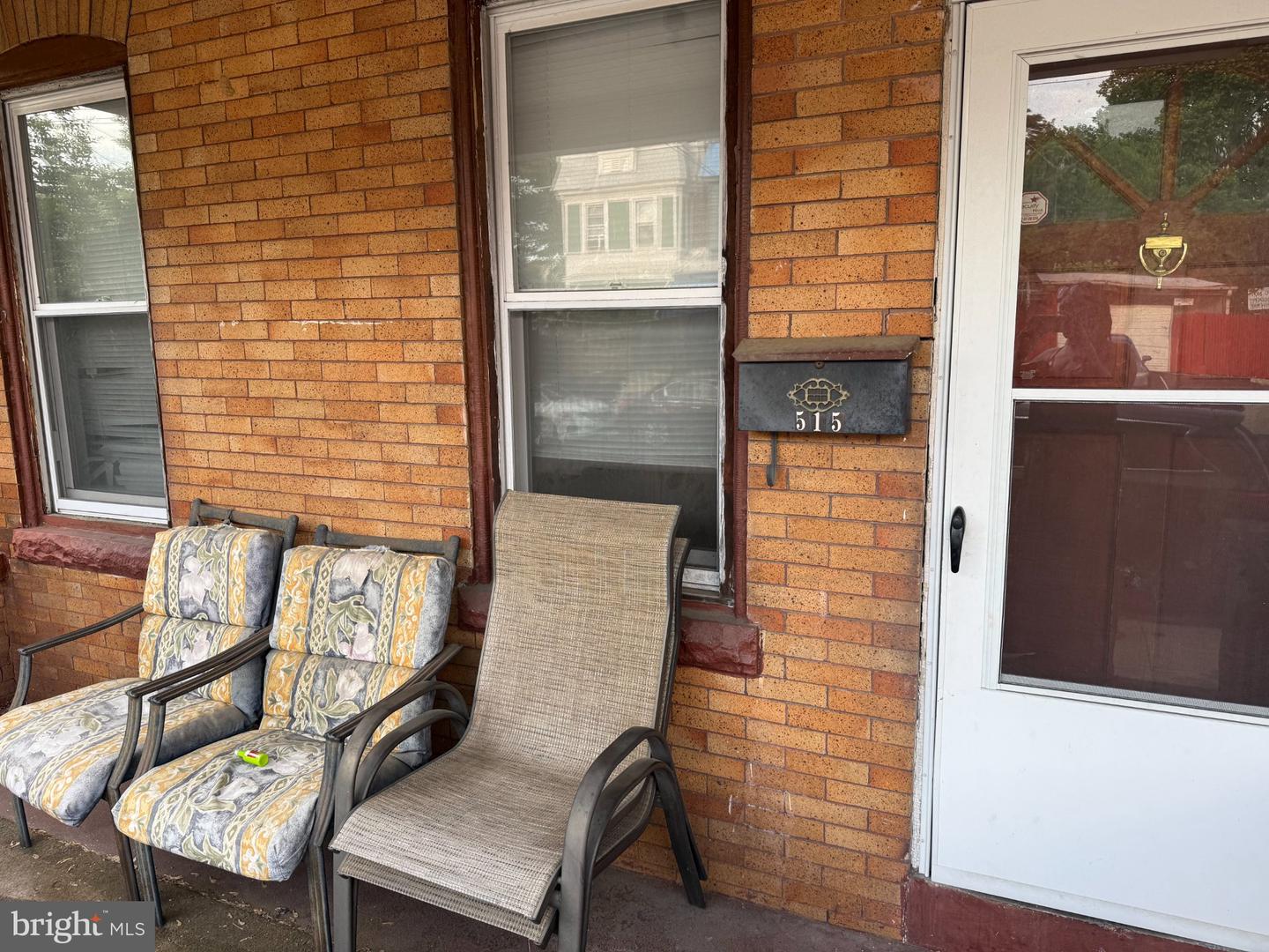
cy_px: 476
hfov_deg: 71.6
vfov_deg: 56.8
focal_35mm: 24
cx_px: 634
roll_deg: +0.7
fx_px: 880
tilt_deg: -9.2
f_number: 1.78
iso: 80
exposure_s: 1/121
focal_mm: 6.76
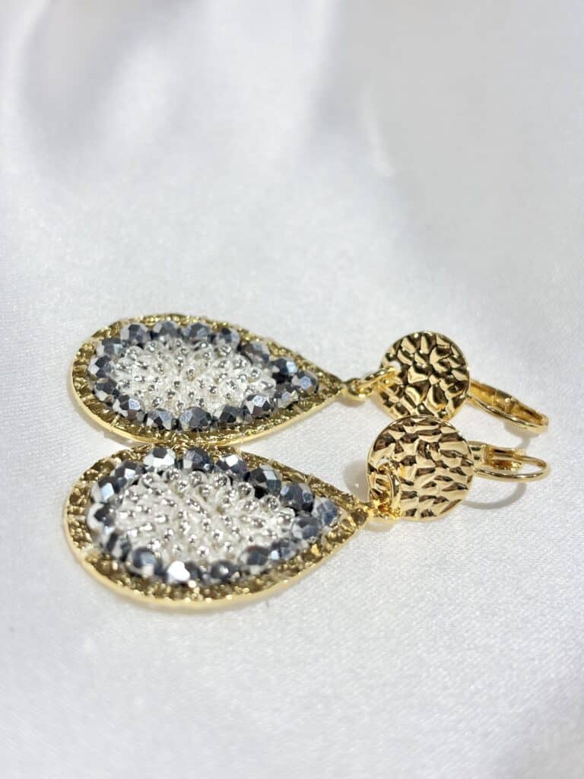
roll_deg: -0.8
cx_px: 292
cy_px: 390
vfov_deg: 36.8
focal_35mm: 52
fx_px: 1170
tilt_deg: -26.2
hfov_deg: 28.0
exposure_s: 1/309
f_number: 1.6
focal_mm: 5.96
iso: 32
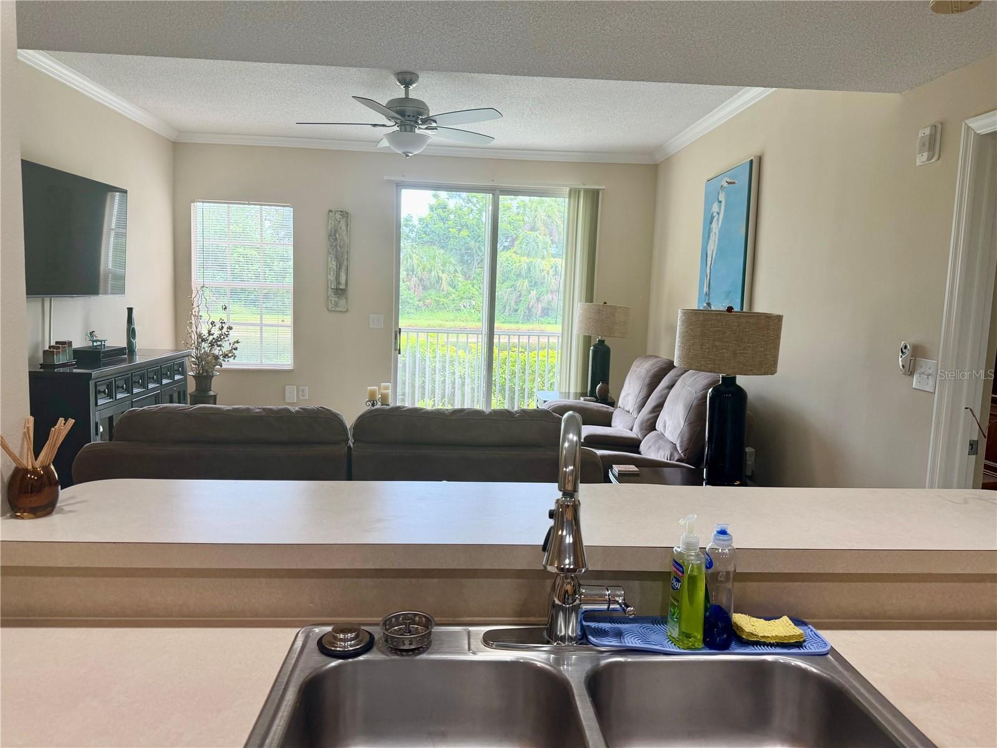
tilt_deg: -6.1
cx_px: 498
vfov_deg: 56.8
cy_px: 374
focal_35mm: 24
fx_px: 691
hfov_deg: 71.6
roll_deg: -2.3
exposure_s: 1/150
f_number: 1.78
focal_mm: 6.76
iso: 80
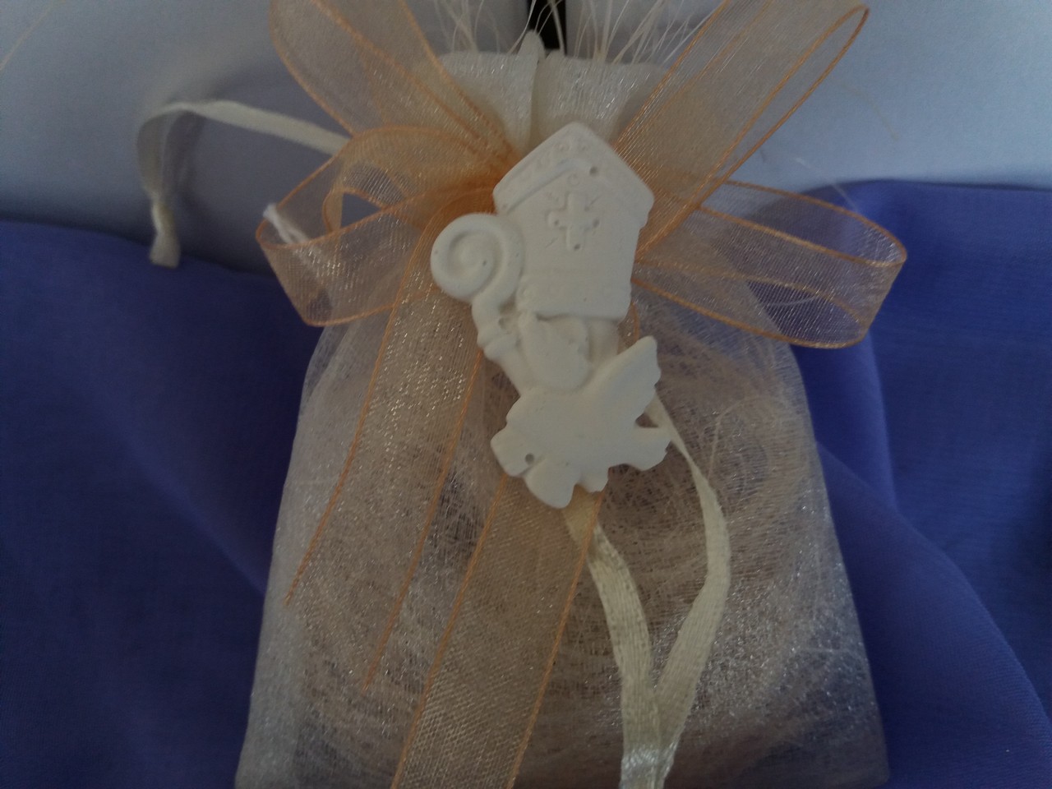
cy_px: 394
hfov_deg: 63.4
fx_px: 851
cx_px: 526
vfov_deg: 49.7
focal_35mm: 28
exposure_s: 1/30
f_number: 1.9
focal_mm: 3.7
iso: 100
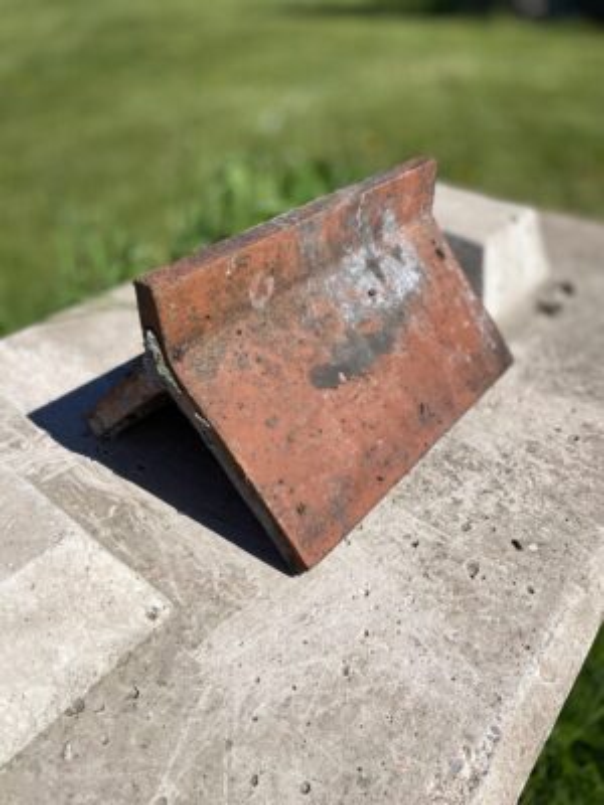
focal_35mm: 26
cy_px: 402
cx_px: 302
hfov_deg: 53.1
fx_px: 605
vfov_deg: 67.3
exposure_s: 1/3984
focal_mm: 4.25
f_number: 1.8
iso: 32
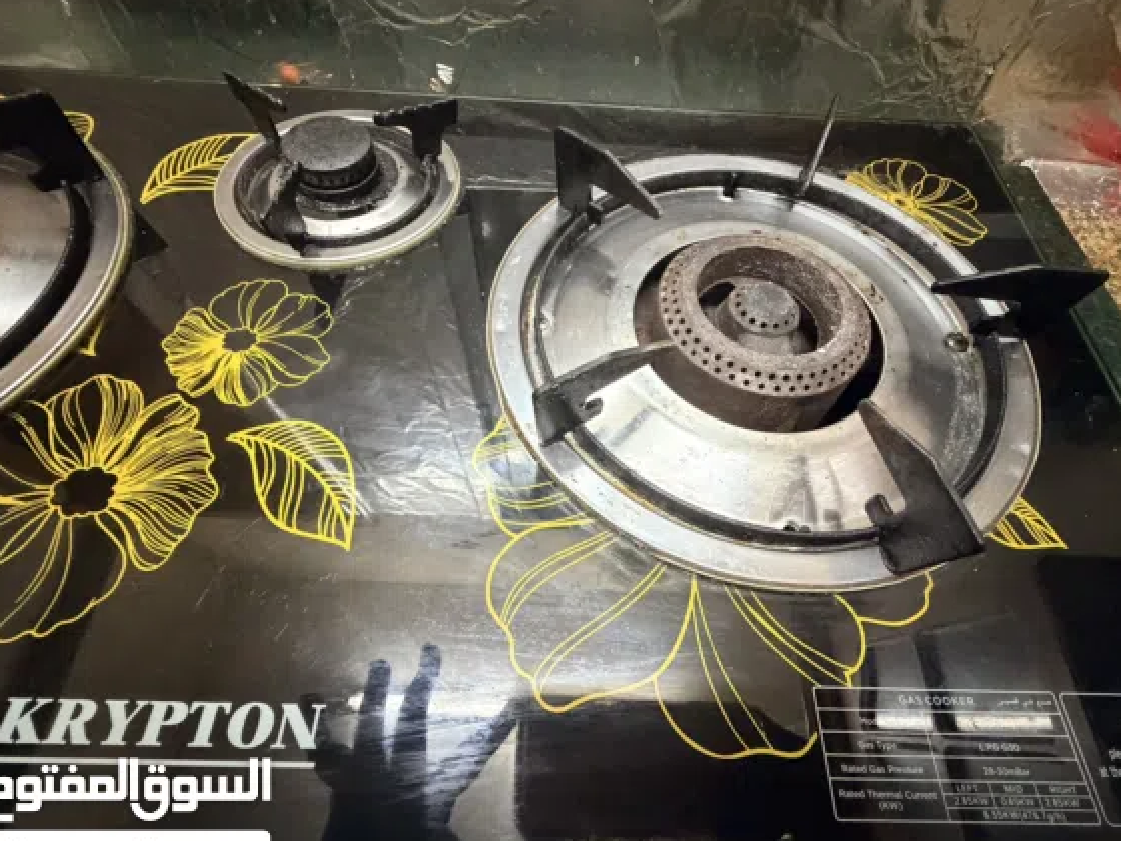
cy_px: 469
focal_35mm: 16
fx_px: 518
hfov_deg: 94.5
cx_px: 573
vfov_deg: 77.8
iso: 1250
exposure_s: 1/50
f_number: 2.2
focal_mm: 2.22
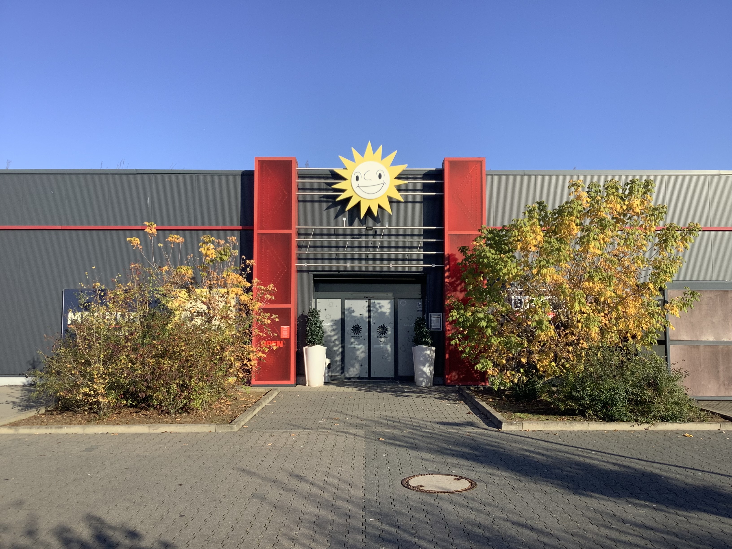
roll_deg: -0.2
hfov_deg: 58.4
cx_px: 366
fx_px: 656
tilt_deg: +4.2
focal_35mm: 31
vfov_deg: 45.4
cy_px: 274
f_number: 2.4
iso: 25
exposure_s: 1/905
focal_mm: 3.3
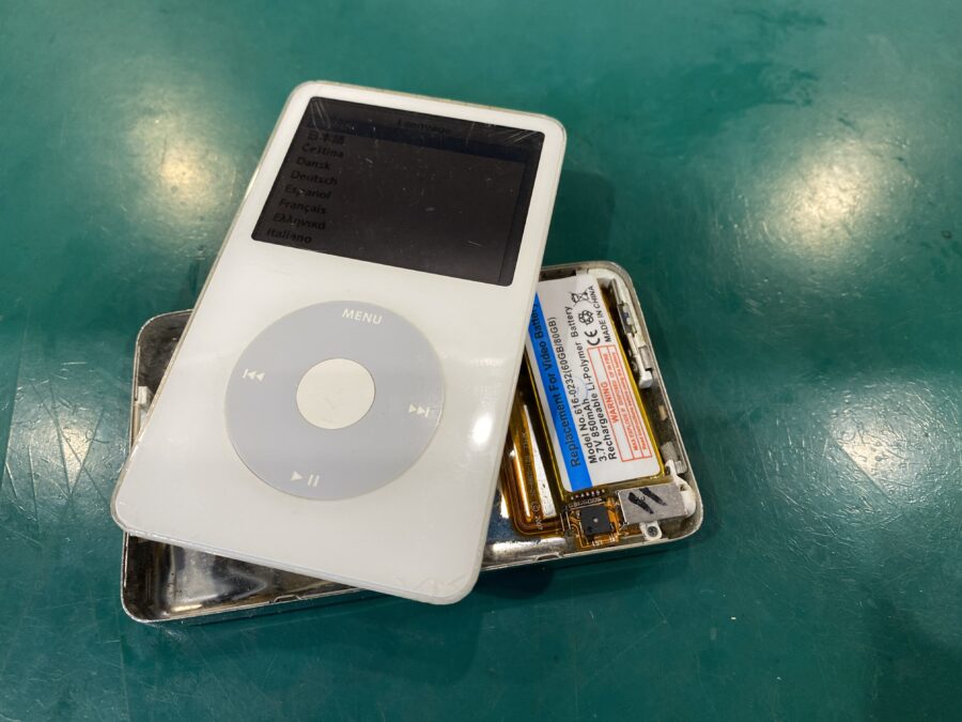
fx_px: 723
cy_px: 361
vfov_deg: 53.1
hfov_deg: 67.3
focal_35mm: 26
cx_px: 481
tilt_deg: -62.0
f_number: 1.8
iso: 125
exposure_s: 1/100
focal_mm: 4.25
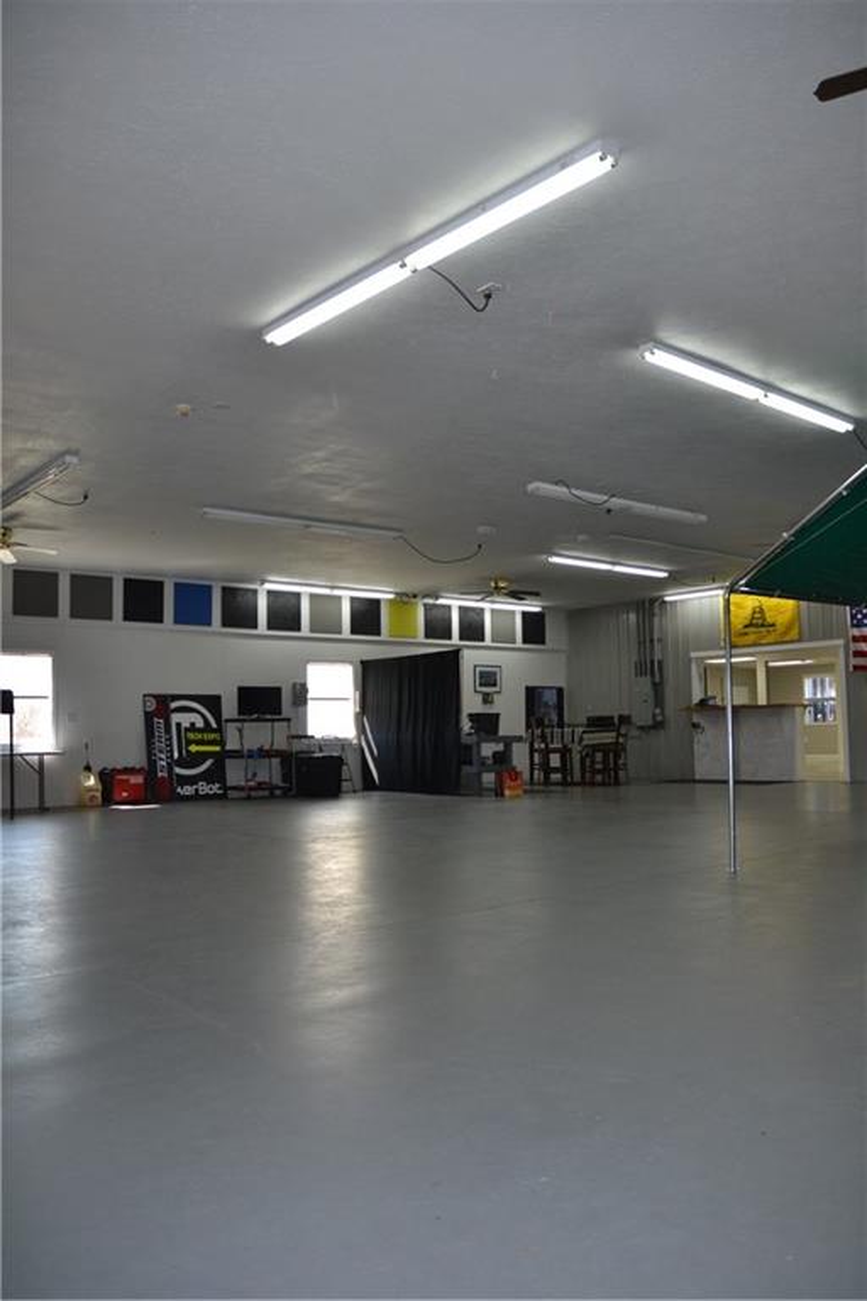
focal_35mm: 27
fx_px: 975
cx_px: 434
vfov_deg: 67.4
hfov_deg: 47.9
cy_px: 650
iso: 250
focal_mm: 18
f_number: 4
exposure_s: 1/125
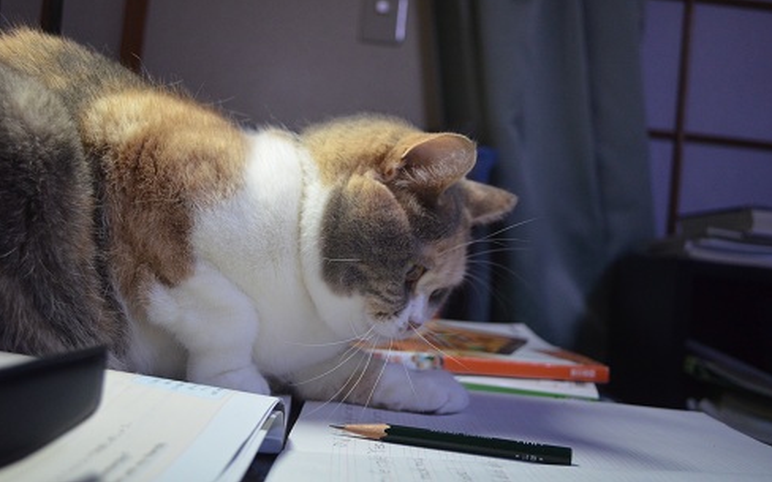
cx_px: 384
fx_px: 778
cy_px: 225
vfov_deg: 34.4
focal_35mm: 37
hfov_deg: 52.7
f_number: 4
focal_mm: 24
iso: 1600
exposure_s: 1/400
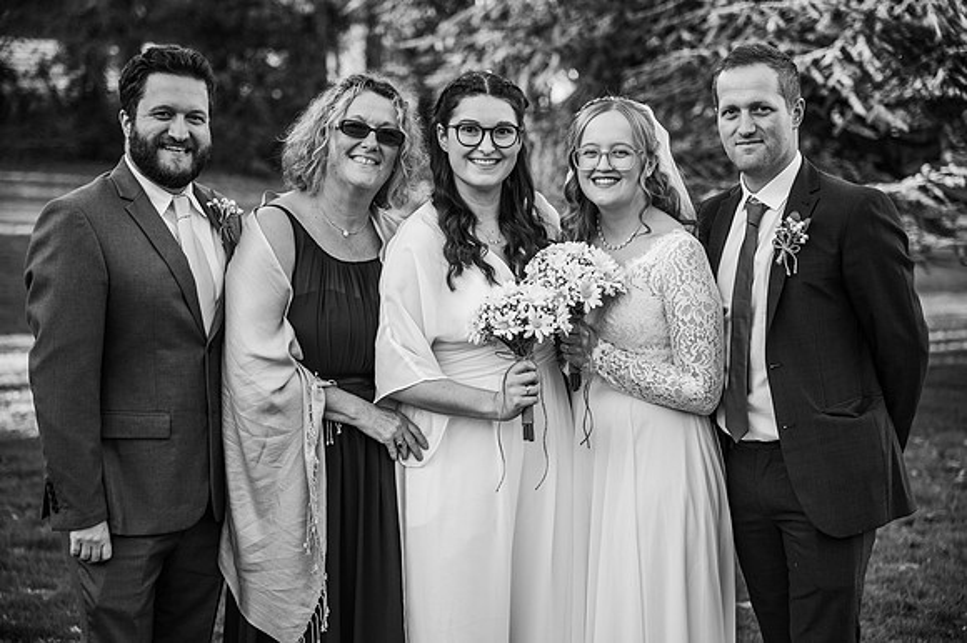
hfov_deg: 30.5
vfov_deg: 20.6
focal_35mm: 66
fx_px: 1772
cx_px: 484
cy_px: 322
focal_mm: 66
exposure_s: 1/500
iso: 100
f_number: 2.8
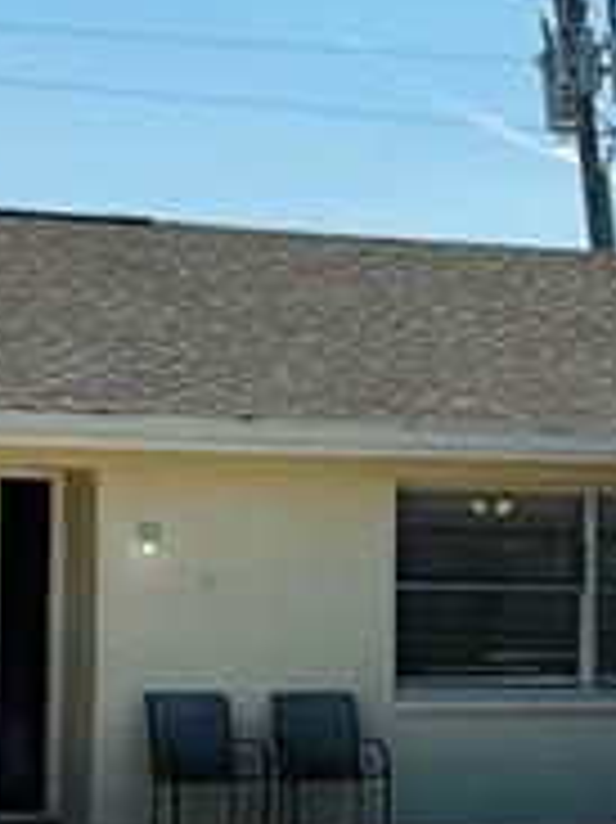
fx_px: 2898
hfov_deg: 12.1
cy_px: 522
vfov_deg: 16.1
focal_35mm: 122
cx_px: 504
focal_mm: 3
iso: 16
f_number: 1.8
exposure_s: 1/3534
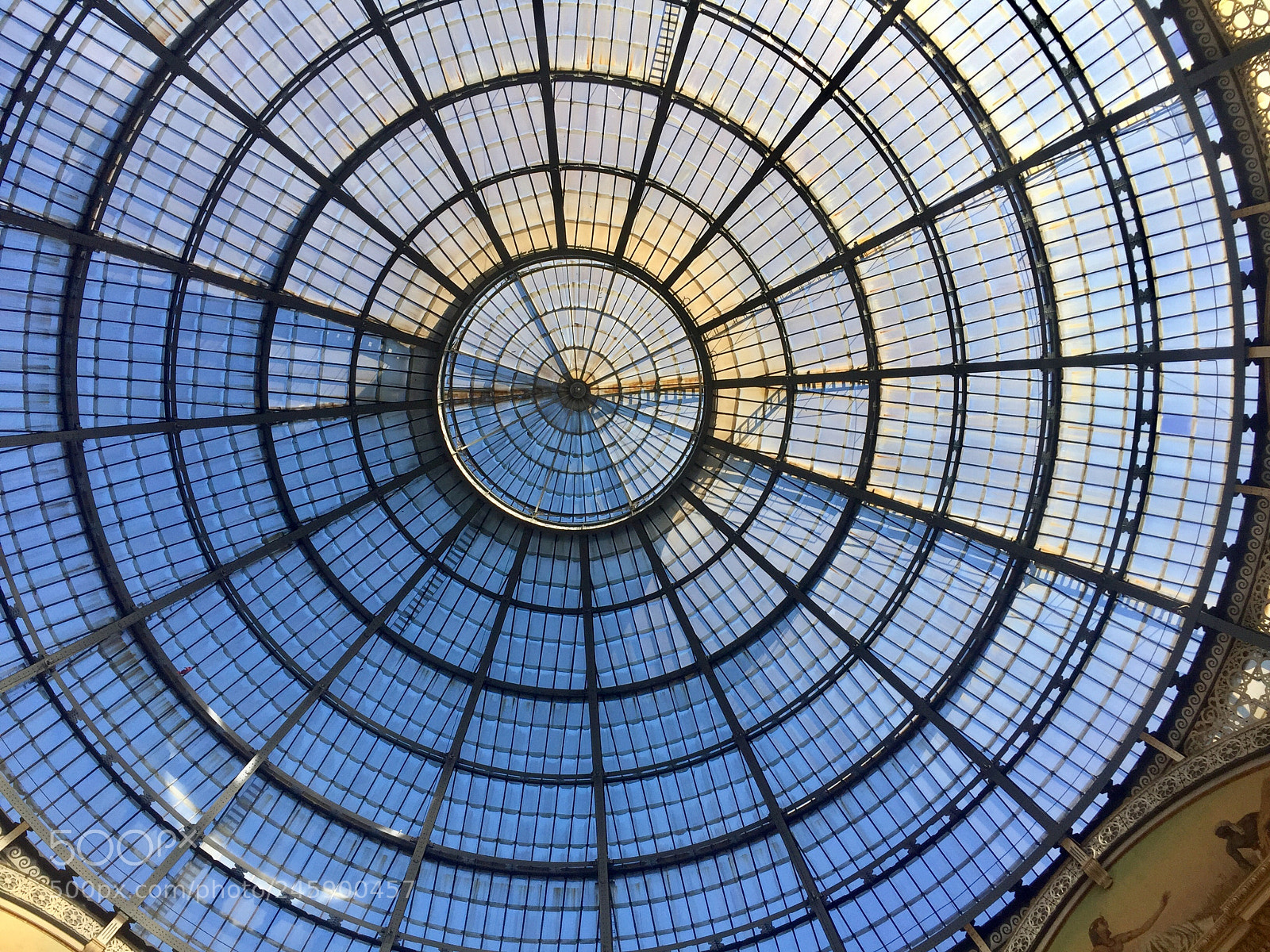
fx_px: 1064
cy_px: 476
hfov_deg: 61.7
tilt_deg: +83.4
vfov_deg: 48.2
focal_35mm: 29
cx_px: 635
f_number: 2.2
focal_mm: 4.15
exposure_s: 1/628
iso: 32
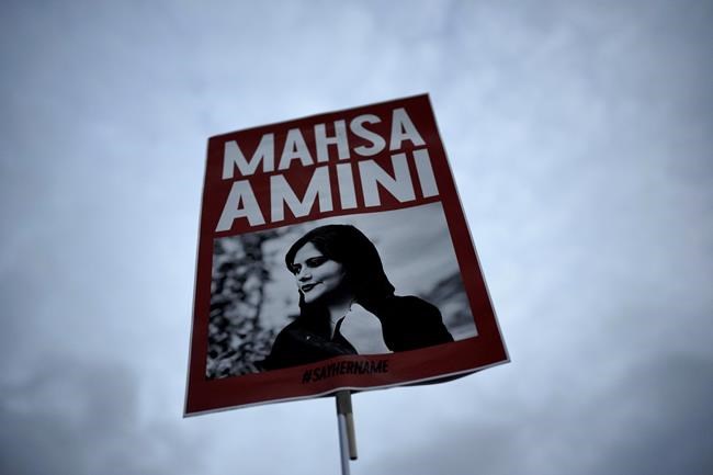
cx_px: 356
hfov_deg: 54.4
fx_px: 693
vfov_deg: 37.8
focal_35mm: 35
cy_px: 238
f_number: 1.8
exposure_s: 1/5000
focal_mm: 35
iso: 1250
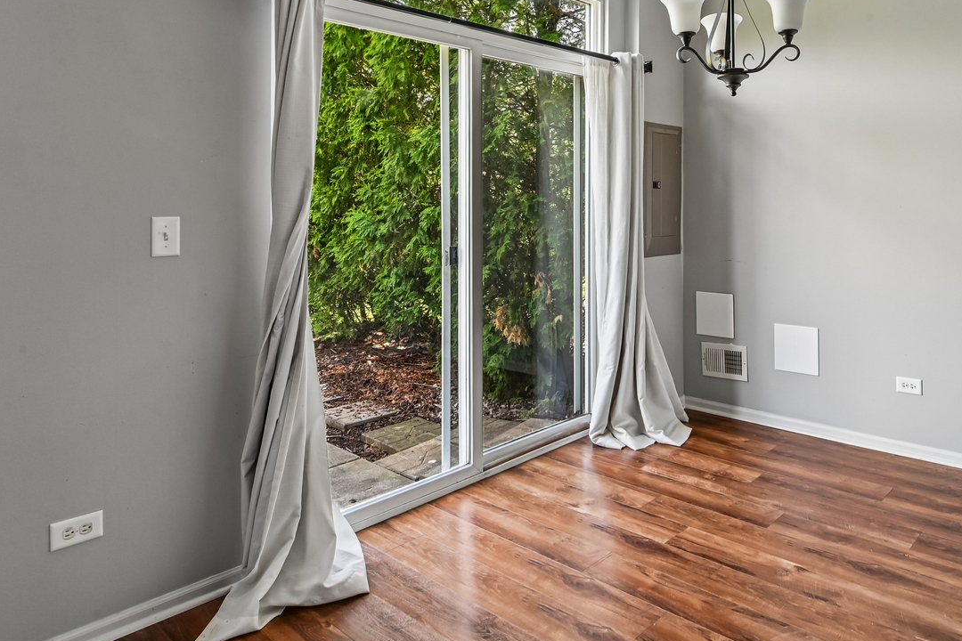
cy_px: 244
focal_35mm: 24
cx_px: 635
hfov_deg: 71.7
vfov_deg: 52.6
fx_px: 641
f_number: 13
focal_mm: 16
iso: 400
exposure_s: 1/10
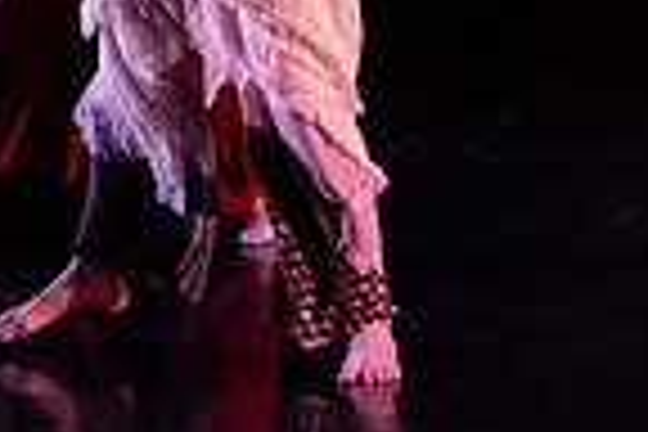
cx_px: -373
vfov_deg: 5.8
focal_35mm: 235
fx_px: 4230
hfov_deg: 8.5
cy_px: -251
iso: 4000
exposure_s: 1/400
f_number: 4
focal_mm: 48
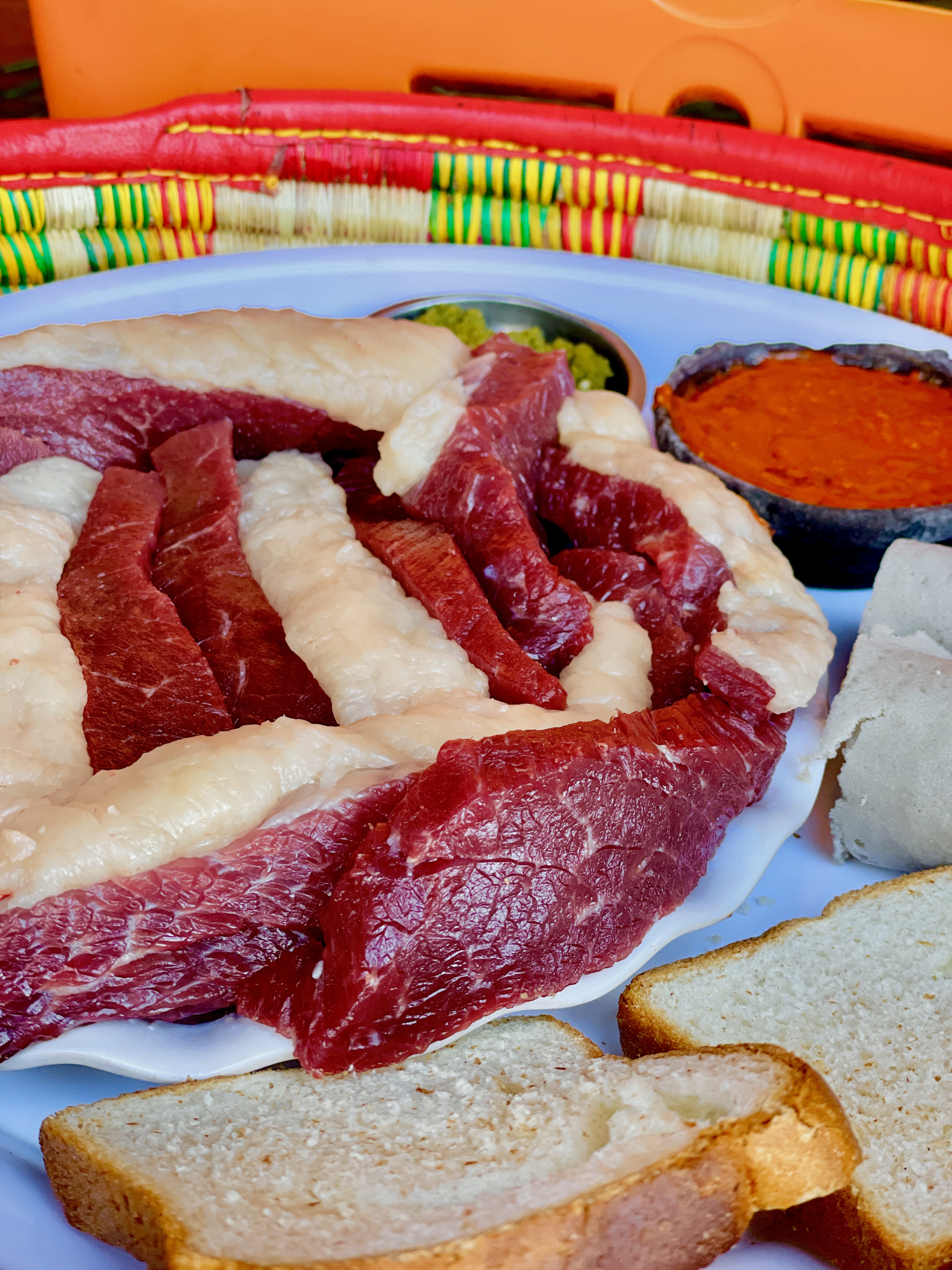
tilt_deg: -33.0
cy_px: 635
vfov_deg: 36.8
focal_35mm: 52
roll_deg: -3.2
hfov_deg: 28.0
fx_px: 1907
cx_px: 476
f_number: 2
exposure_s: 1/122
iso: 125
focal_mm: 6
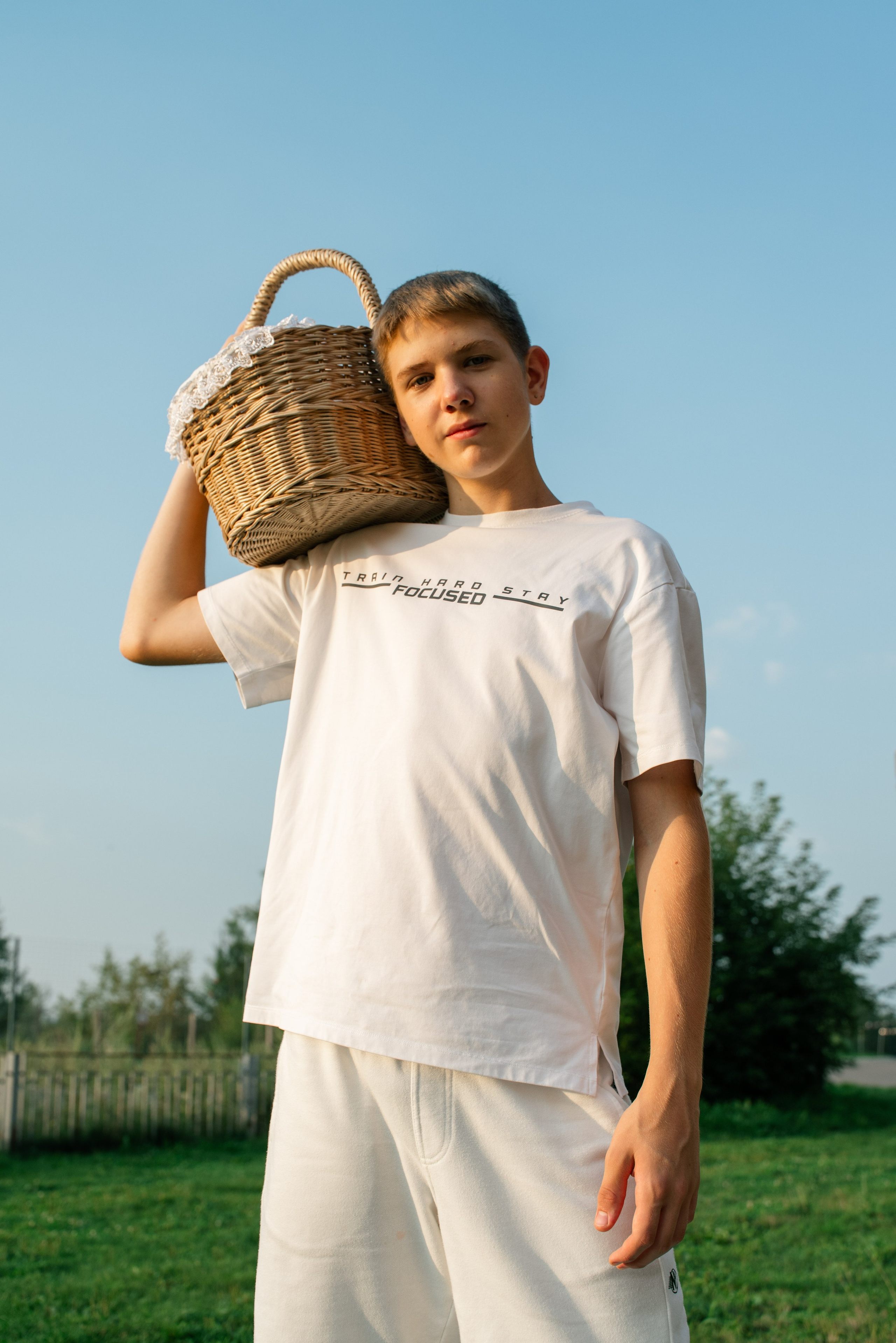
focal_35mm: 75
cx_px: 448
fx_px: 2800
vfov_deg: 27.0
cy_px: 672
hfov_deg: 18.2
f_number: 6.3
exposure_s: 1/250
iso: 250
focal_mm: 75
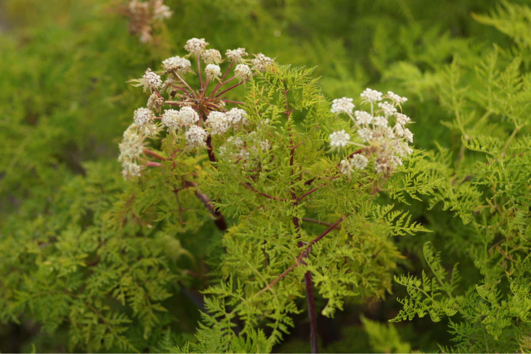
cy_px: 177
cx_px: 266
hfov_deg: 13.7
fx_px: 2212
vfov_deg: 9.1
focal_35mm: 150
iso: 200
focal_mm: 100
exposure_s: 1/160
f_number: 2.8
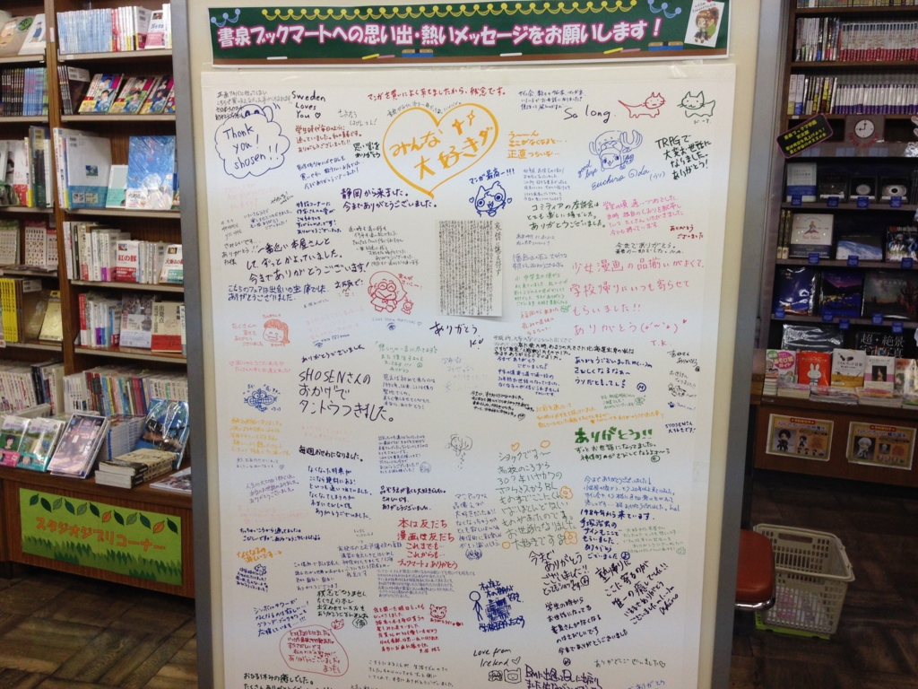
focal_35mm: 33
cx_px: 459
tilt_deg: -8.9
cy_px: 344
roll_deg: -1.6
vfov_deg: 42.9
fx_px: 875
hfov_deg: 55.4
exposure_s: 1/120
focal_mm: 4.12
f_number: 2.4
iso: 80
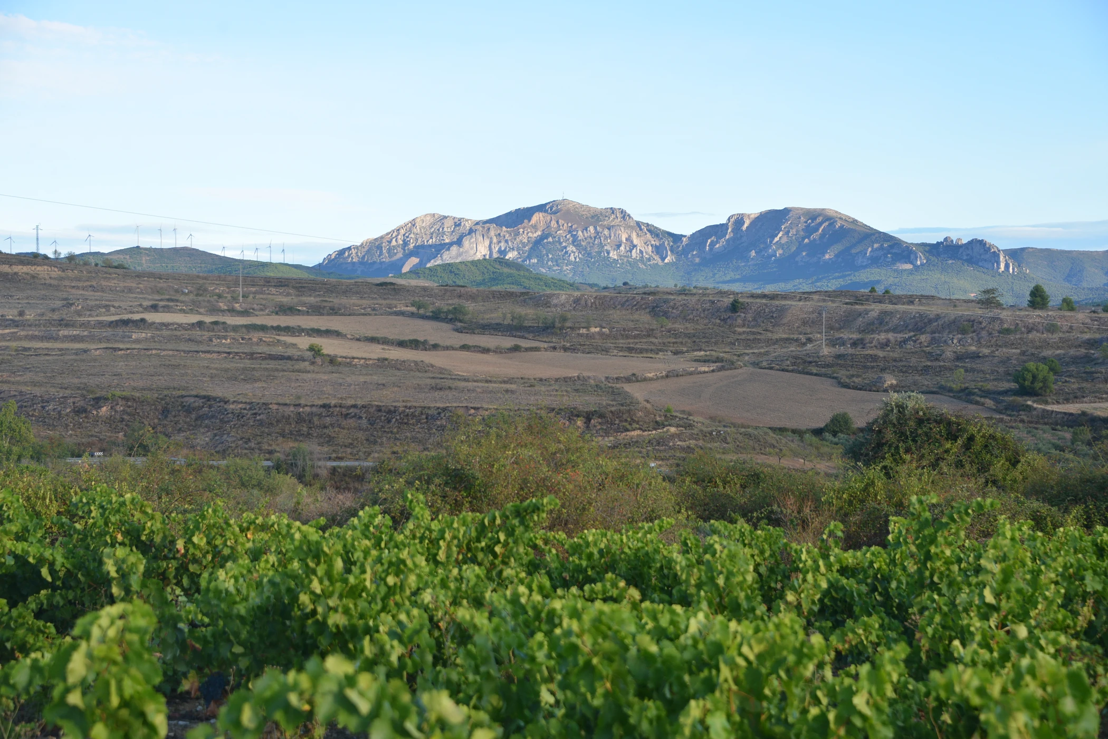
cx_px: 554
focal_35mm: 68
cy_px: 370
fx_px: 2094
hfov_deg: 29.6
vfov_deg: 20.0
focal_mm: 68
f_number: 5.6
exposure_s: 1/500
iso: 400
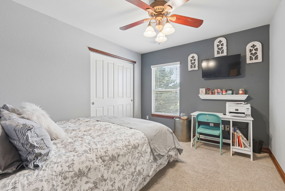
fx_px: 127
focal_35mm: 16
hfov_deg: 96.7
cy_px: 96
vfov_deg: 73.8
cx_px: 142
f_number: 9
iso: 500
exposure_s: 1/20
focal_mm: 16
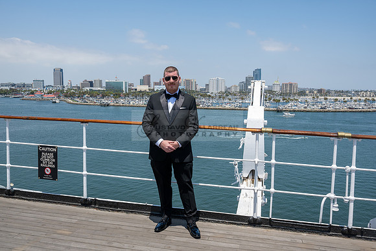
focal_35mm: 32
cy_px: 126
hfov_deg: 59.5
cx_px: 188
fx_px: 329
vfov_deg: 41.7
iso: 200
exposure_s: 1/200
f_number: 13
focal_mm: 31.5
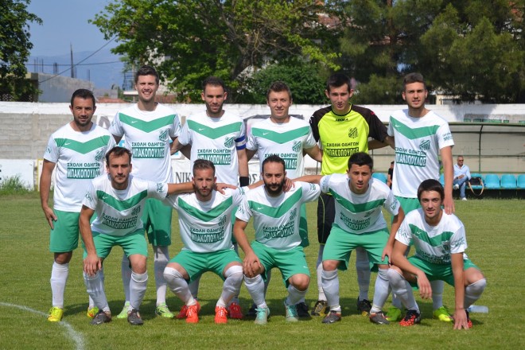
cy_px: 175
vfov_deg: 6.8
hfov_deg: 10.2
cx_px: 262
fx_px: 2953
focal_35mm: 202
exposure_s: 1/2000
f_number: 7.1
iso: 360
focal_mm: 135
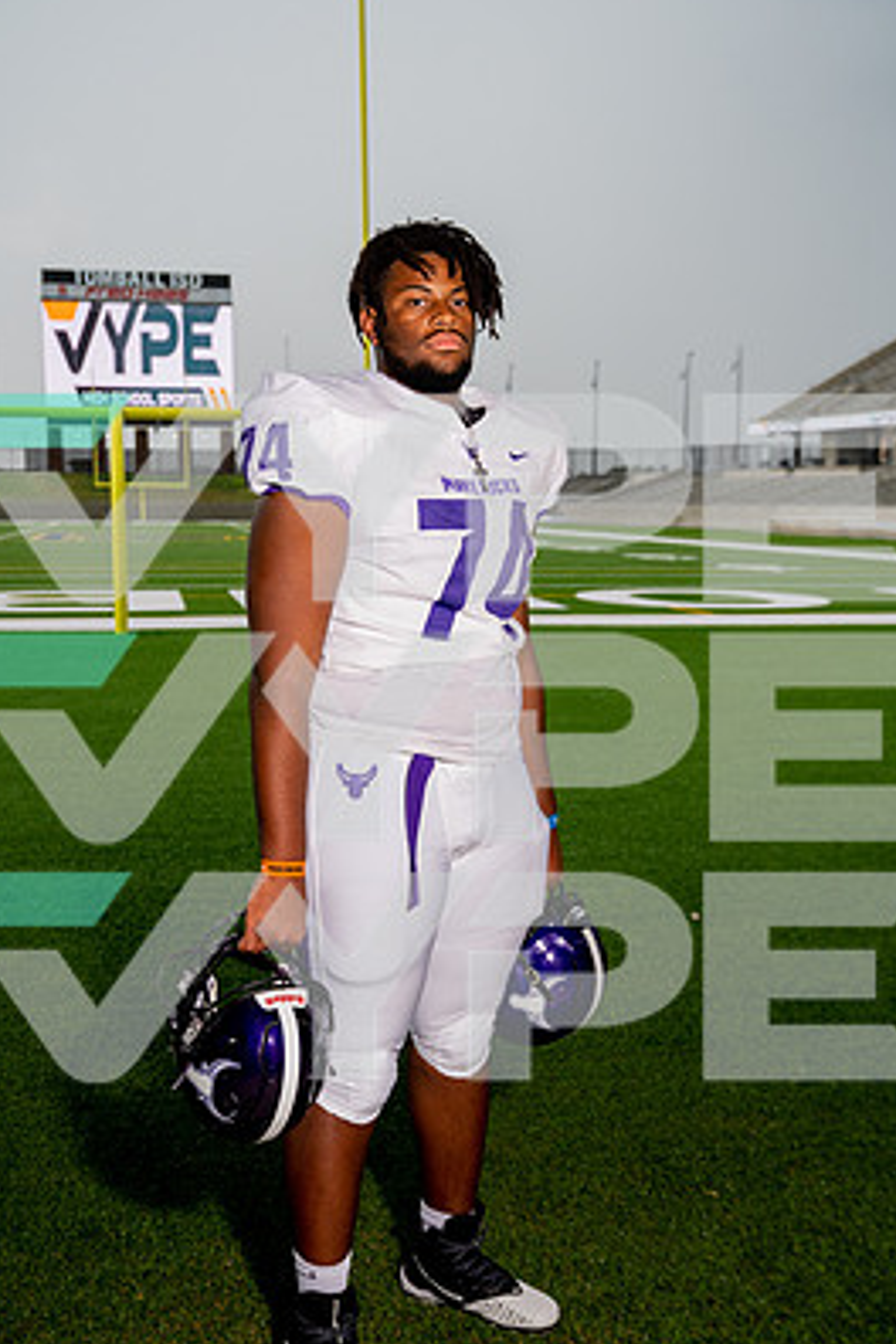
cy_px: 740
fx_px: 1568
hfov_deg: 31.9
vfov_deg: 46.3
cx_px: 434
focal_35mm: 42
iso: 1000
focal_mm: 37
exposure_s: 1/1600
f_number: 4.5
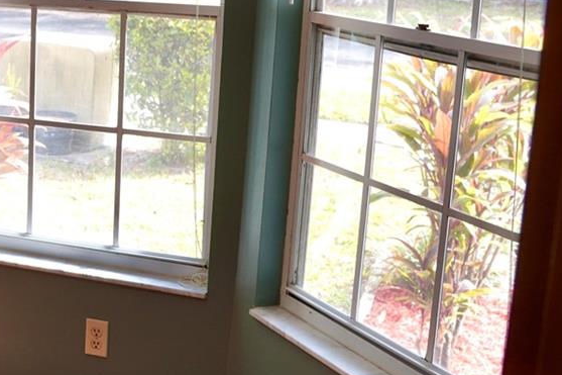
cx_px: -58
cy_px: 116
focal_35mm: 69
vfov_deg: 19.6
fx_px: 1077
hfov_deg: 26.9
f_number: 3.5
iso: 100
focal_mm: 16
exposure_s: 1/80
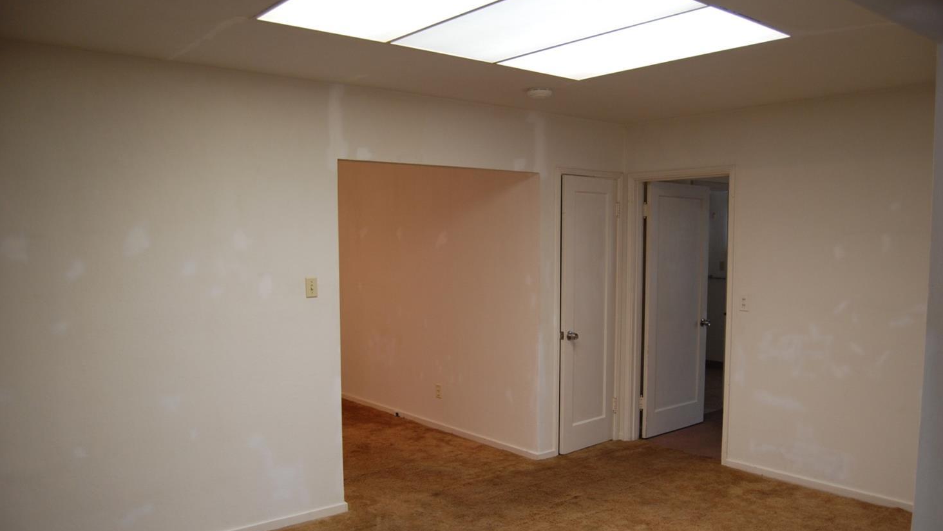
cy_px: 317
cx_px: 462
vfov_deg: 40.0
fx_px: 725
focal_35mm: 29
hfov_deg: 66.1
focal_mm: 18
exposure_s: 1/30
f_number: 3.5
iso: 400
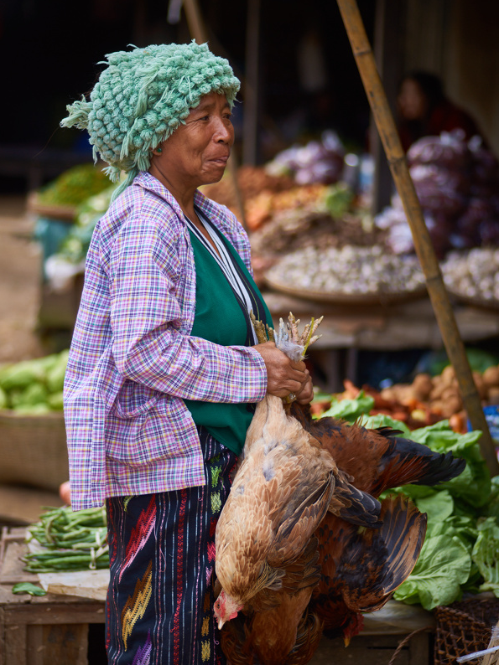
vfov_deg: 18.0
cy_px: 367
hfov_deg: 13.6
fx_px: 2096
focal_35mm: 109
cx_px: 250
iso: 200
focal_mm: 100
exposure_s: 1/200
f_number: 2.8
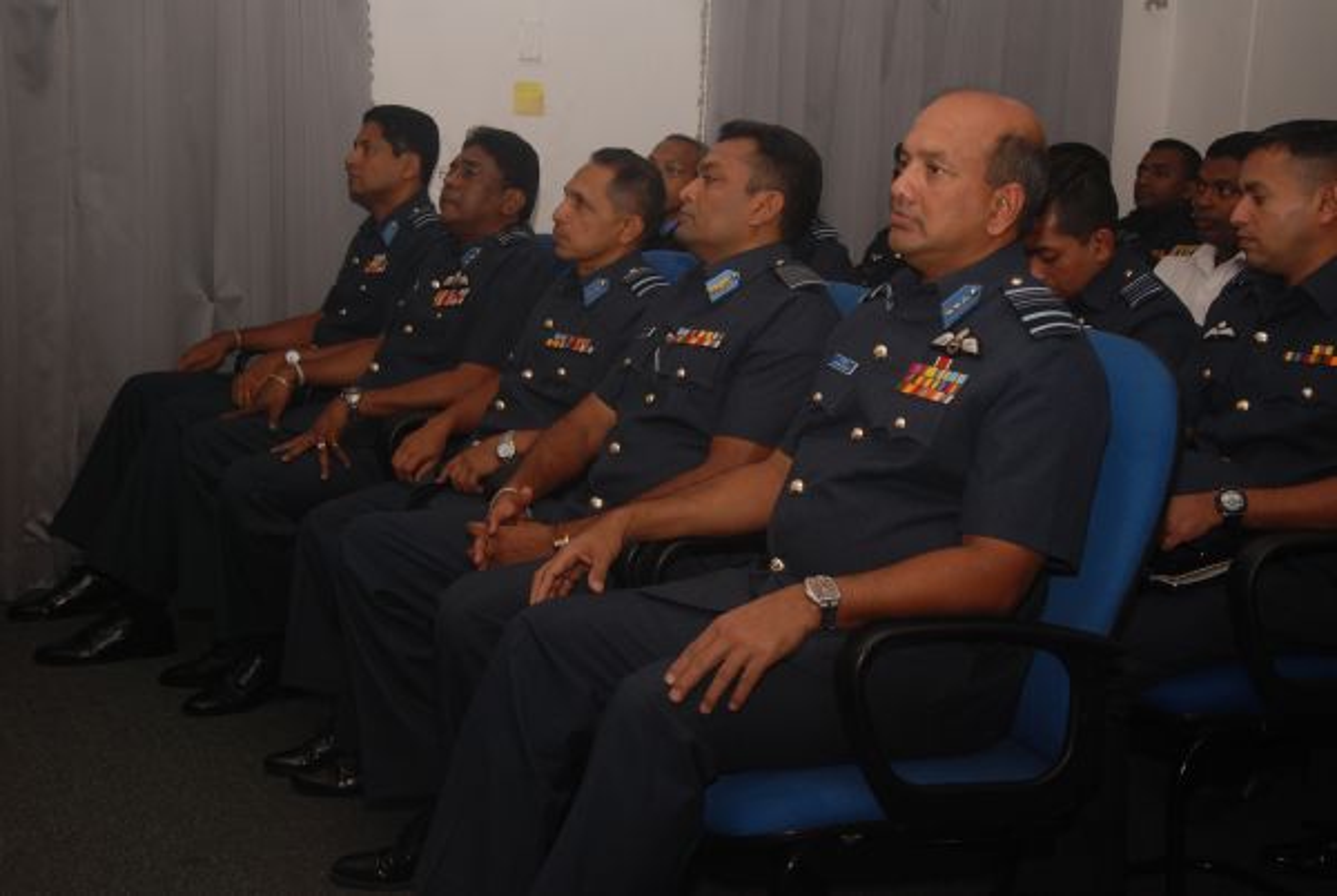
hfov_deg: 37.8
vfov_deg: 25.8
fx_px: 1953
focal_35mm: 52
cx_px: 668
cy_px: 448
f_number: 6.3
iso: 200
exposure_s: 1/100
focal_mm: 35
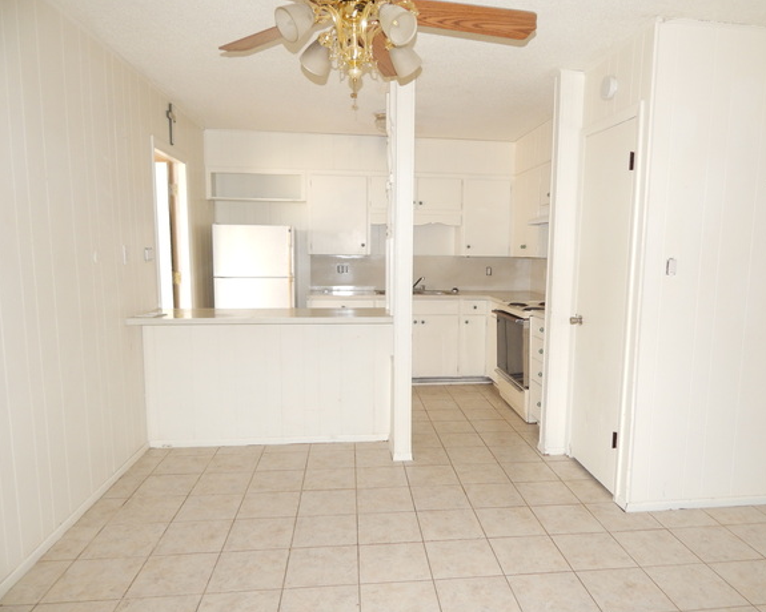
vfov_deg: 56.8
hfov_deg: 67.9
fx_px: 567
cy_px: 318
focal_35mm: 25
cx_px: 421
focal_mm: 4
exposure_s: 1/30
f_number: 3
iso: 200
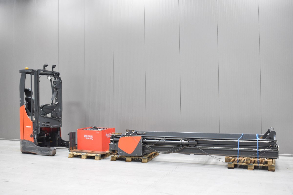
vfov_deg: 36.9
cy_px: 98
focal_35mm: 36
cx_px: 146
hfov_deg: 53.1
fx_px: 293
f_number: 4.5
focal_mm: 24
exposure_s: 1/30
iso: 1600
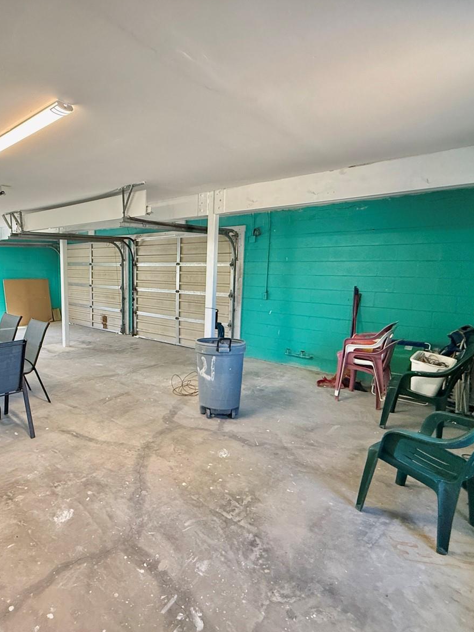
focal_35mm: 19
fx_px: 347
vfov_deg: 84.7
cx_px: 151
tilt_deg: -7.1
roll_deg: -1.1
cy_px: 316
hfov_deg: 66.5
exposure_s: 1/120
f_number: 2.2
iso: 320
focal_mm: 2.22
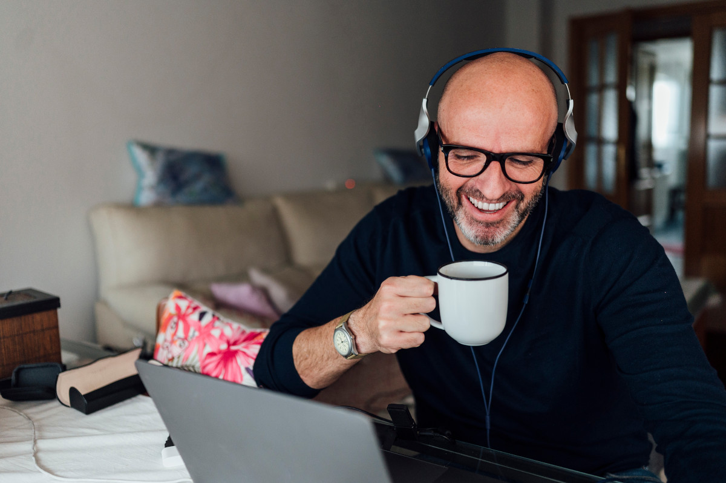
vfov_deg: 37.8
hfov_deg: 54.5
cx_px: 363
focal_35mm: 35
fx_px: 705
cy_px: 242
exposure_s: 1/320
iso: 1000
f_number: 1.8
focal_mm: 35
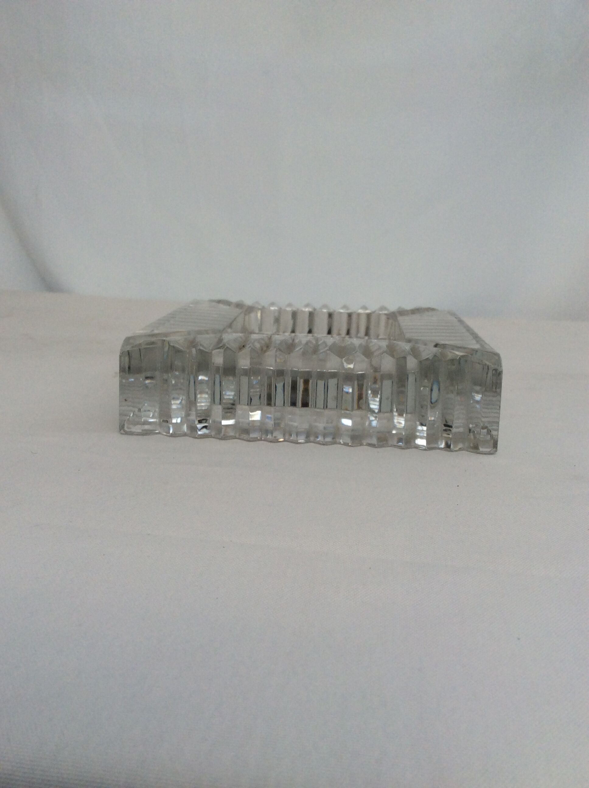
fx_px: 728
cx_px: 294
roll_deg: -0.8
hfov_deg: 44.1
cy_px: 394
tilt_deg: -13.8
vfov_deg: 56.9
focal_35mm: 32
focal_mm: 3.3
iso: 32
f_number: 2.4
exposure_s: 1/344
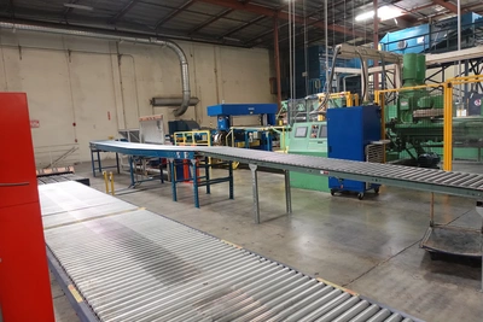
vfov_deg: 53.2
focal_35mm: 24
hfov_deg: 73.7
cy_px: 161
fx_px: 322
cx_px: 242
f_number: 1.8
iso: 1600
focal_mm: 8.8
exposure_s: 1/250
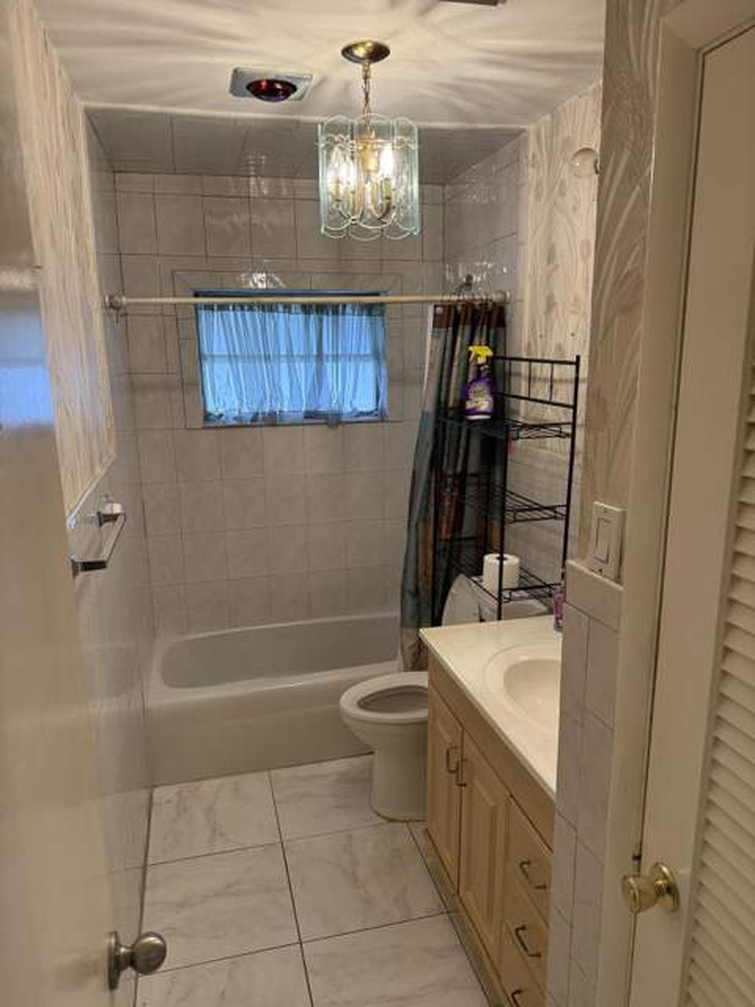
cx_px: 378
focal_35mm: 24
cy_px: 504
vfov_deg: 71.6
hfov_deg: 56.8
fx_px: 698
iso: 250
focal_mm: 6.76
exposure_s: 1/60
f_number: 1.78
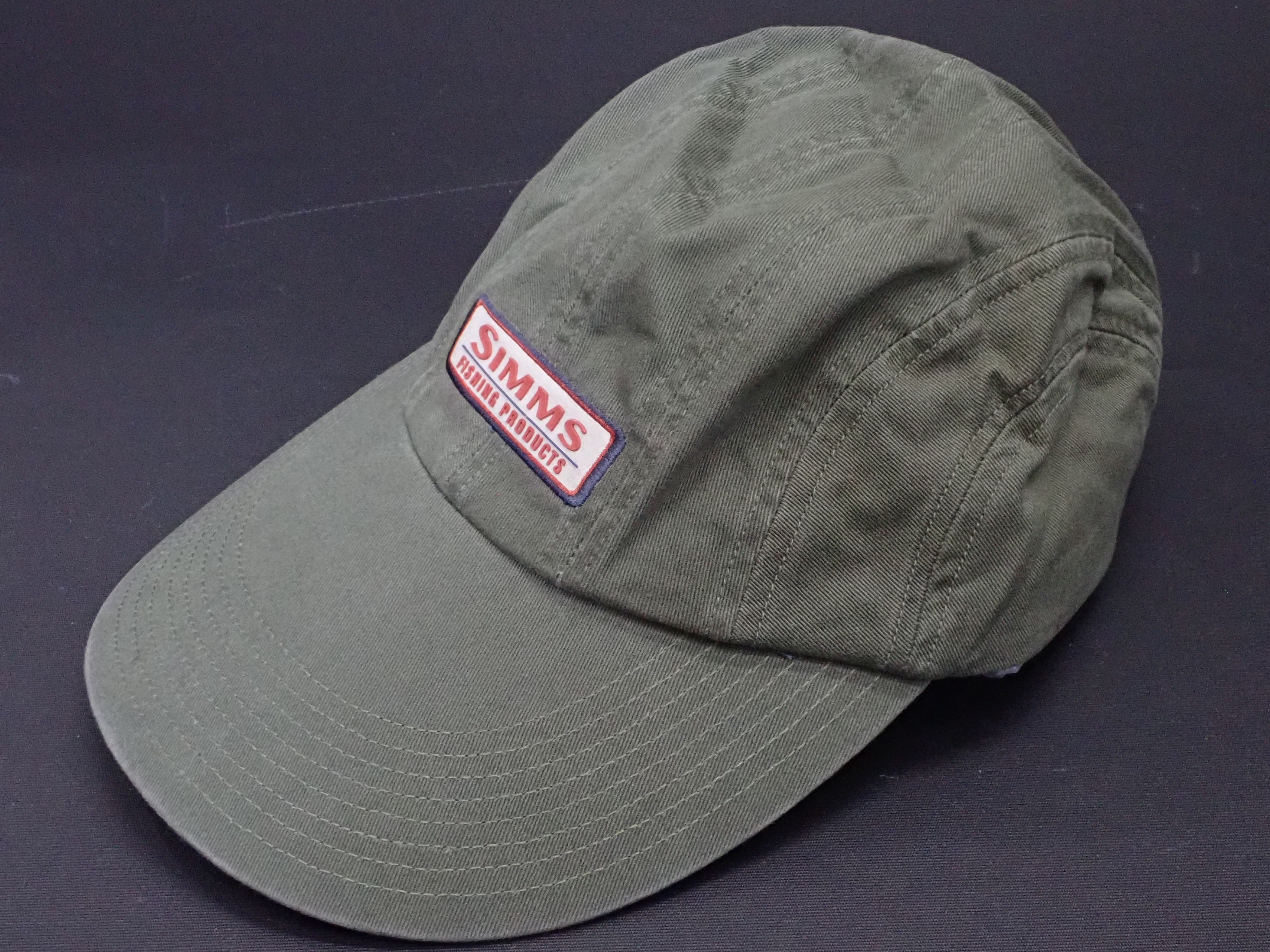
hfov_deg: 43.9
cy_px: 476
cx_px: 635
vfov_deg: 33.6
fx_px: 1578
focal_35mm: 43
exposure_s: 1/40
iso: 1250
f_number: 4
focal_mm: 7.86
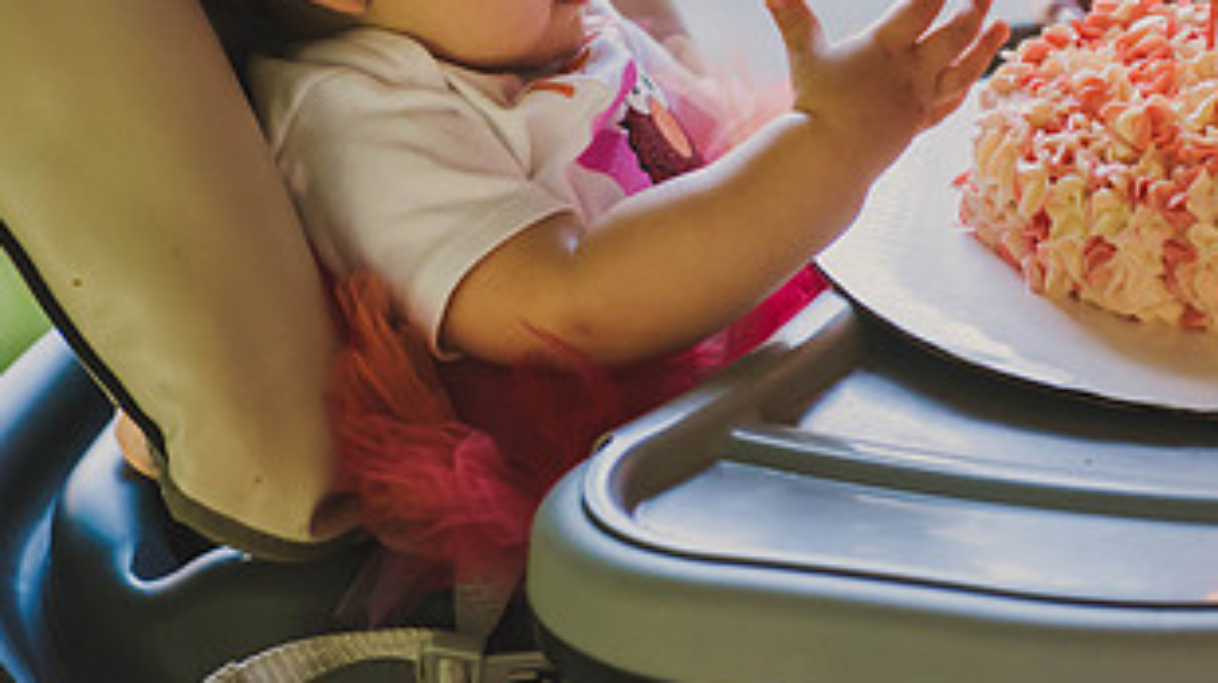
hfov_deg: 14.6
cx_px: 731
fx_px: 4745
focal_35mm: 147
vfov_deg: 8.2
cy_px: 80
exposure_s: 1/640
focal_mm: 75
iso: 1250
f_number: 2.8
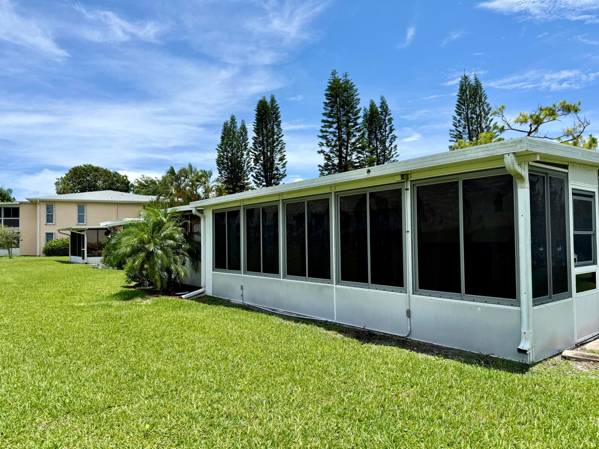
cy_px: 224
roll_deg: +0.9
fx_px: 415
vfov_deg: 56.8
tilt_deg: +1.8
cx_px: 300
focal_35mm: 24
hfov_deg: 71.6
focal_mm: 6.76
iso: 80
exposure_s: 1/4975
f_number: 1.78
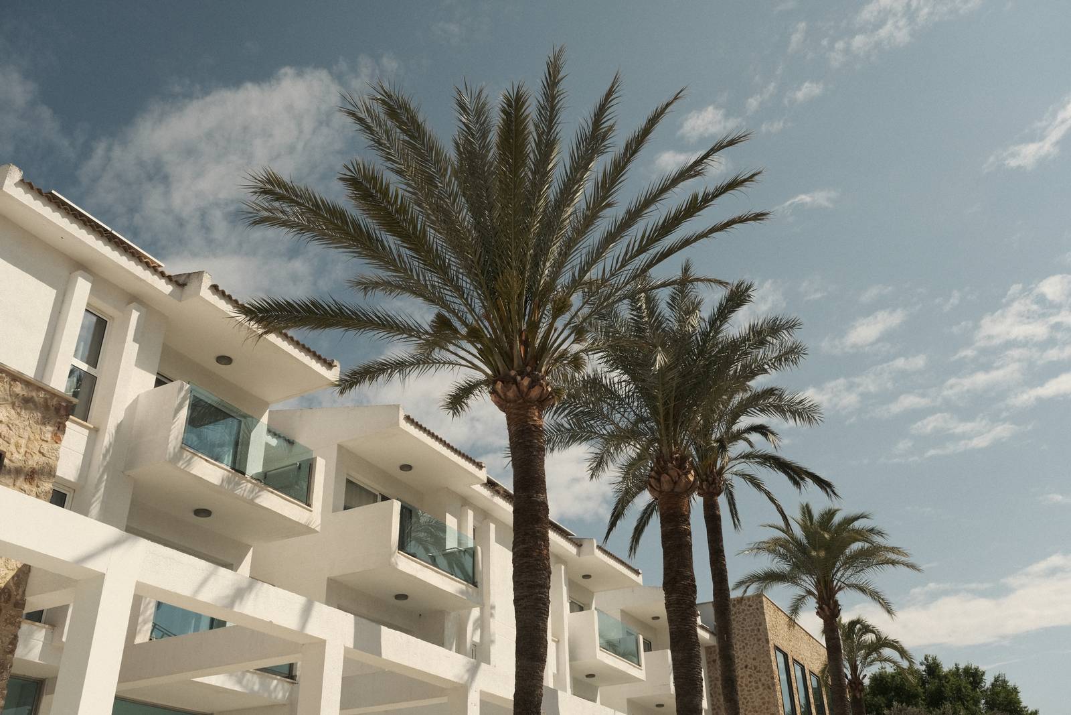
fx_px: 952
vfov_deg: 41.1
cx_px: 536
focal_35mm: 32
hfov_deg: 58.7
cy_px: 358
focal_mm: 21.2
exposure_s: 1/1000
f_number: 8
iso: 320
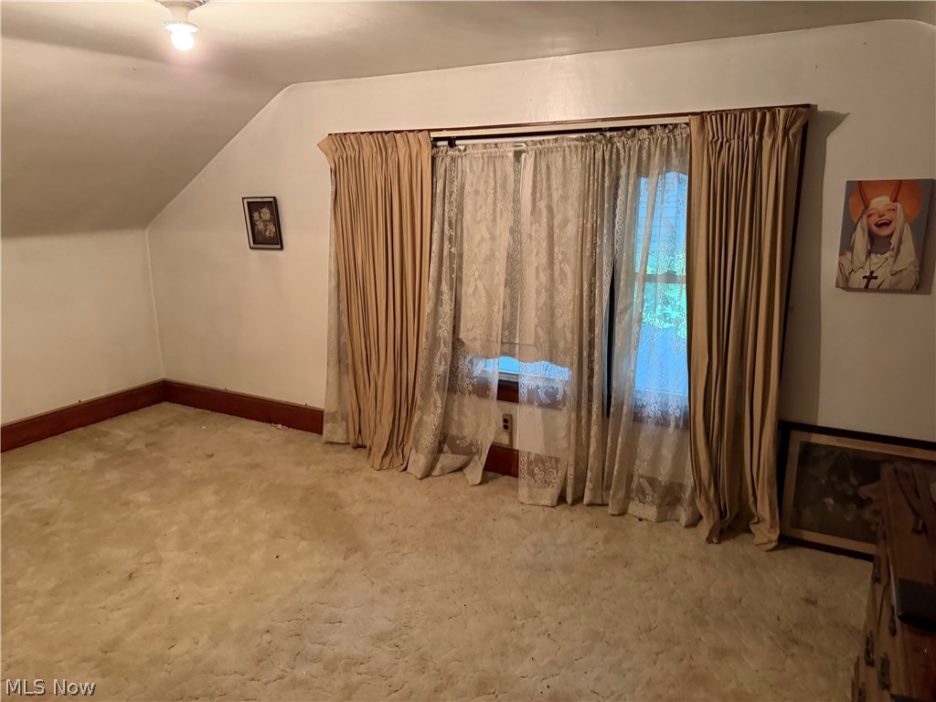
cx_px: 468
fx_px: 649
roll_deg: +0.9
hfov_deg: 71.6
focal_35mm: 24
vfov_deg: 56.8
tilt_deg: -13.1
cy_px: 351
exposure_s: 1/40
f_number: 1.78
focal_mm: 6.76
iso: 1000
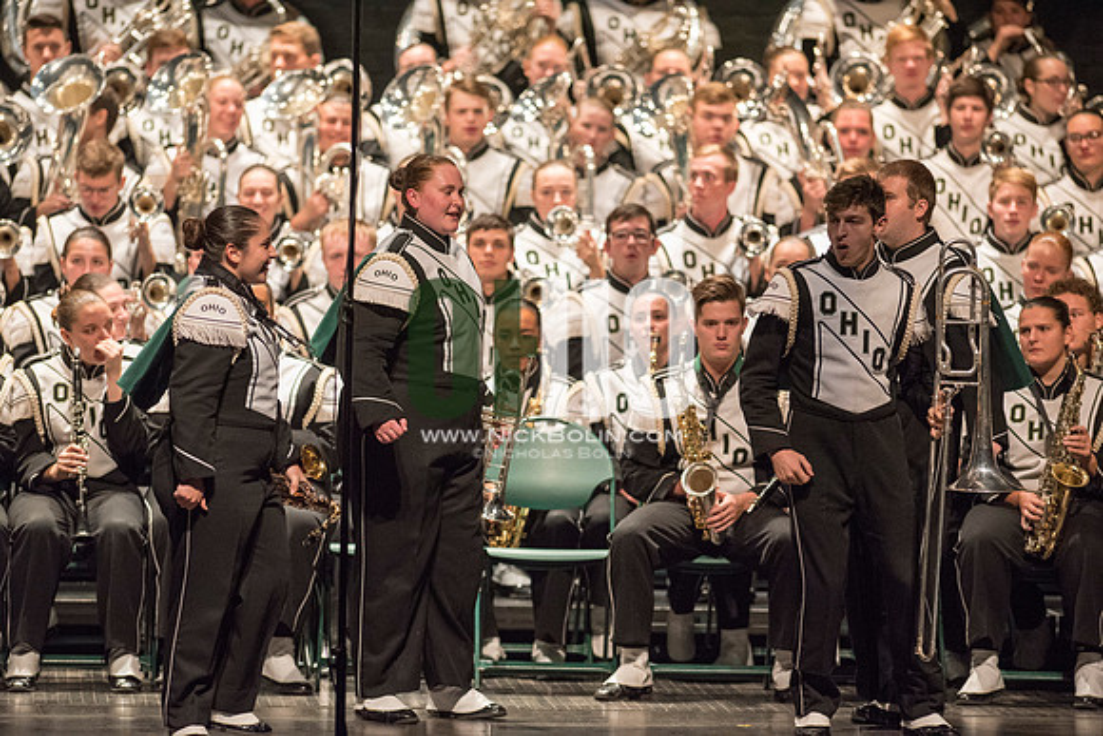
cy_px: 368
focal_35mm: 300
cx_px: 552
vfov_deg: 4.6
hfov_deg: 6.9
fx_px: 9193
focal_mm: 300
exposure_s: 1/500
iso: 4000
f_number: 2.8
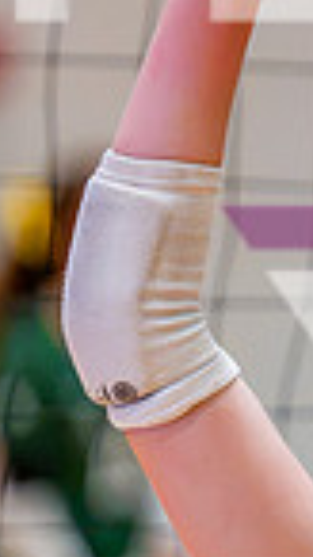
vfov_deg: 2.6
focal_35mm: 822
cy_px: 291
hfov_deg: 1.5
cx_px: 568
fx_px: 12142
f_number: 2.8
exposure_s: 1/800
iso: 6400
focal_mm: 160
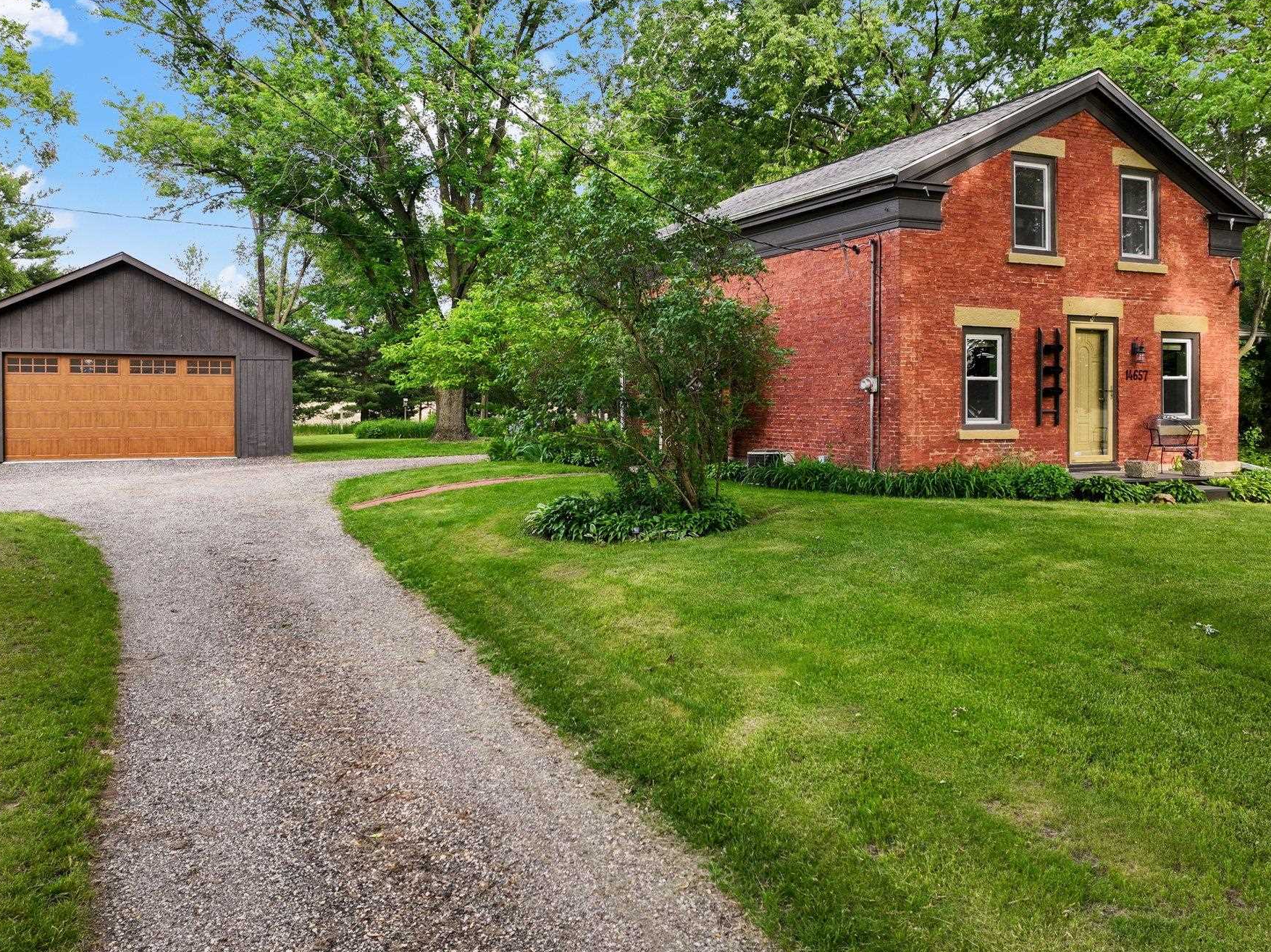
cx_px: 663
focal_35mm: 28
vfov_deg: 49.7
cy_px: 501
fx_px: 1028
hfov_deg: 63.4
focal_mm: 12.29
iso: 140
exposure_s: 1/15
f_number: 2.8
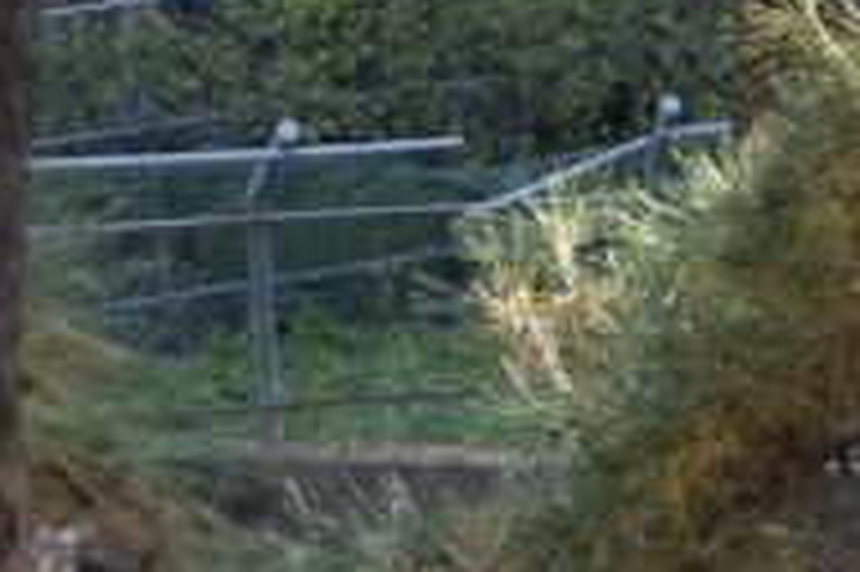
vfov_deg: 4.2
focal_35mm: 322
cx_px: 1004
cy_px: 1439
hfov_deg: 6.4
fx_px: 7685
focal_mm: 60
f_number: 5.6
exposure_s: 1/160
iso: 800
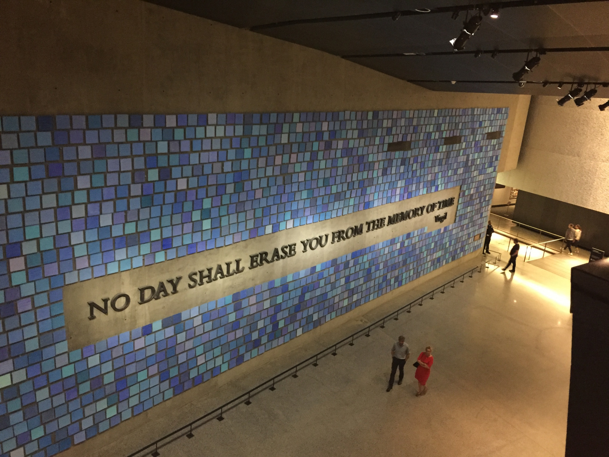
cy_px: 228
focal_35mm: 29
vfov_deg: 48.2
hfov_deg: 61.7
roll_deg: -3.7
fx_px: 510
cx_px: 304
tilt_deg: -16.4
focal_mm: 4.15
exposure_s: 1/15
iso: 500
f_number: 2.2
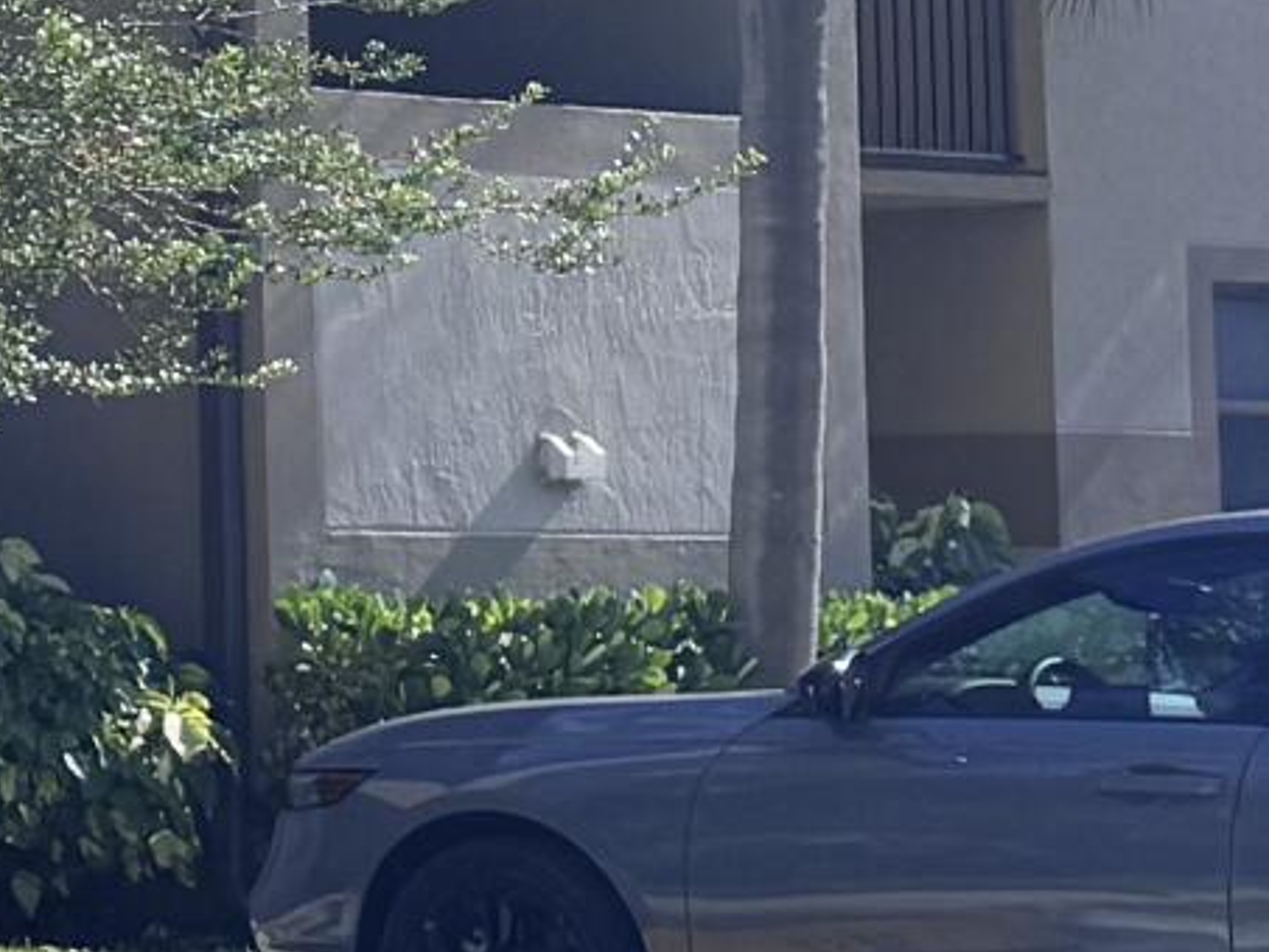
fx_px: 5830
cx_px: -1981
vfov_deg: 9.3
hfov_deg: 10.4
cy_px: -14
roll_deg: +0.1
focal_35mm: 159
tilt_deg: +4.8
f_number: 1.78
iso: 80
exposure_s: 1/3802
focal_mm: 6.76
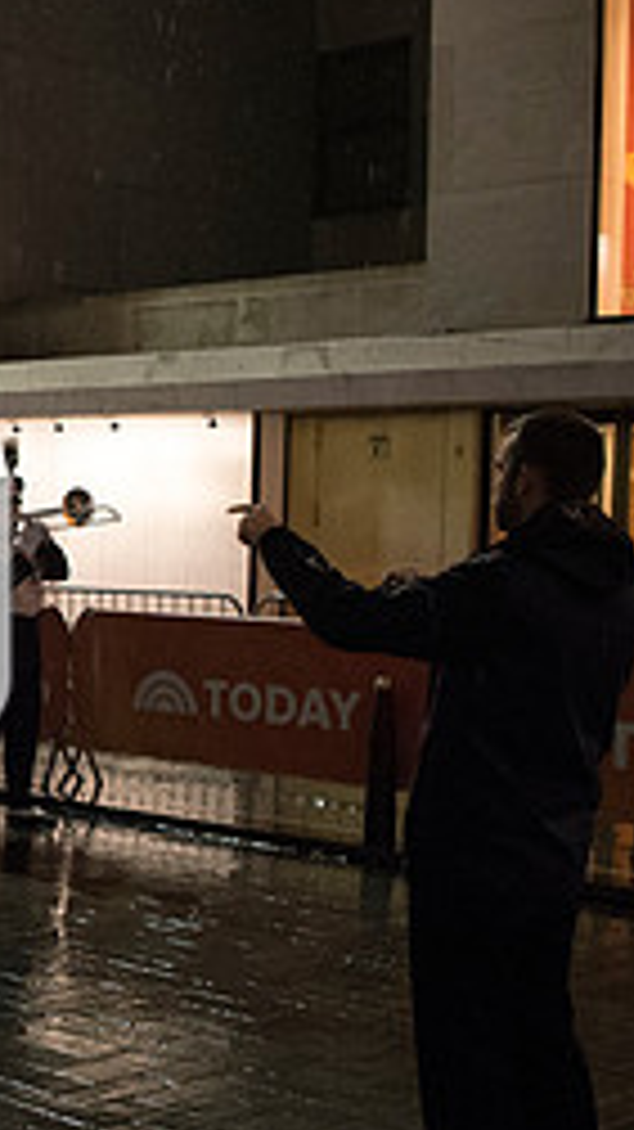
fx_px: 1735
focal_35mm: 58
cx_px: -328
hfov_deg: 18.3
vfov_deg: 36.0
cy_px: 628
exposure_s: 1/320
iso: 8000
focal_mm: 24
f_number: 2.8
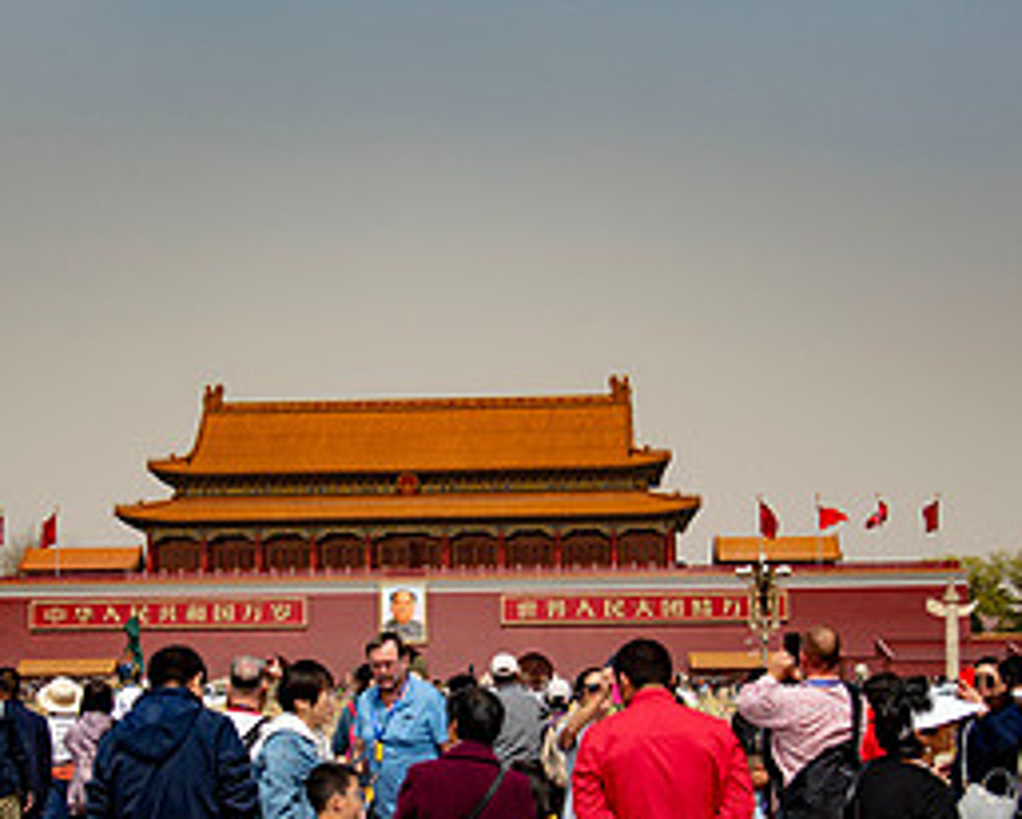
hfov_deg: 26.3
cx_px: 394
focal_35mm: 72
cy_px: 626
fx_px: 2179
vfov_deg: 21.1
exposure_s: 1/1250
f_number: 4
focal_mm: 34
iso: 100
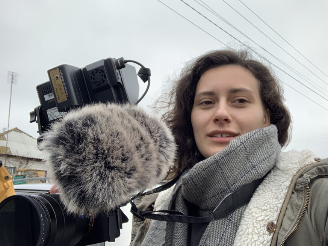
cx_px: 164
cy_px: 123
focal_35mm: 32
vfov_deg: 44.2
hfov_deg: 56.8
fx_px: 303
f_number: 2.2
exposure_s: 1/274
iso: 16
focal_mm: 2.87
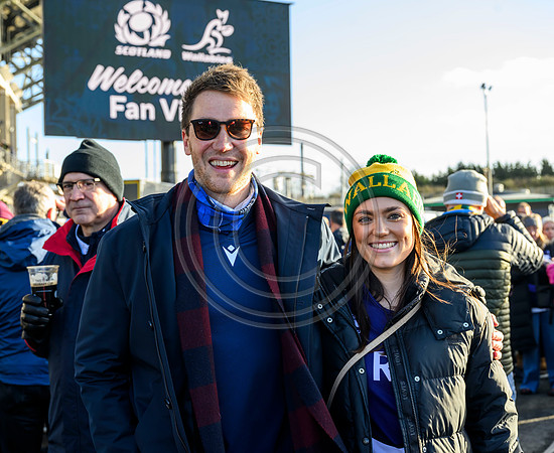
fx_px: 906
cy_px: 226
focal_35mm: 55
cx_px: 260
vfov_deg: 28.1
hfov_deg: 34.0
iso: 500
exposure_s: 1/400
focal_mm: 48
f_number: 5.6
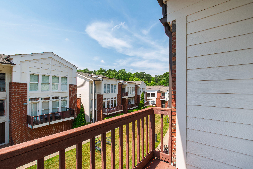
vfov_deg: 77.3
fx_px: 105
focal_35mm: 15
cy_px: 84
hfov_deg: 100.4
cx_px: 126
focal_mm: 10
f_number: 8
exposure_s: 1/125
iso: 100
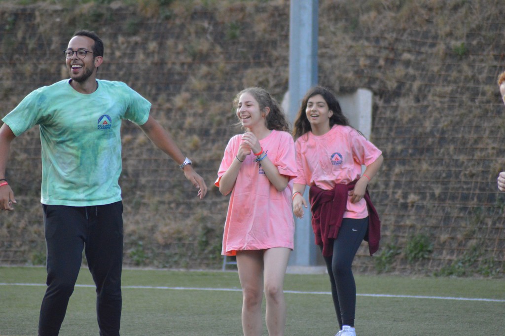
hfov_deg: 6.0
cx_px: 252
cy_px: 168
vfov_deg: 4.0
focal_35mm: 345
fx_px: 4836
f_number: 5
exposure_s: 1/1250
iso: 3200
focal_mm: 230
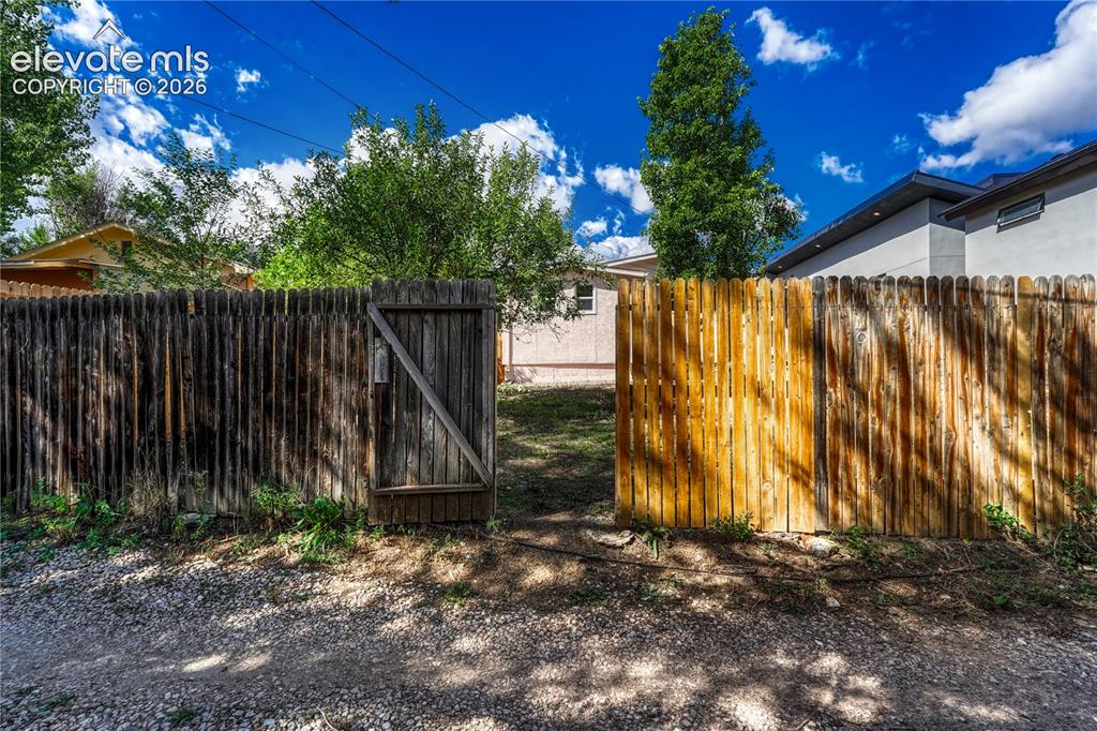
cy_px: 366
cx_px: 548
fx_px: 469
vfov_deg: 75.8
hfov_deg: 98.9
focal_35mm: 15
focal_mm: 15.4
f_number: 8
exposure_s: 1/2000
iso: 400
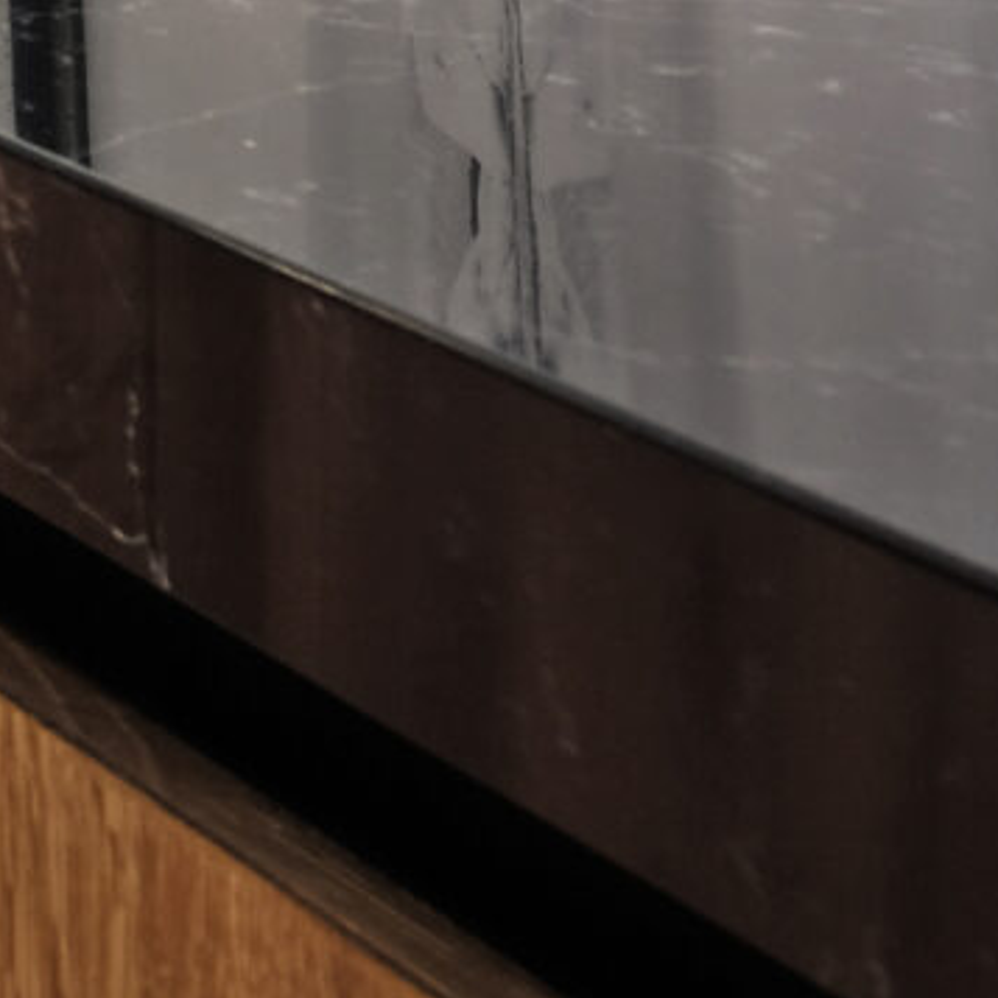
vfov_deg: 11.8
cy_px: -904
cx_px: -2225
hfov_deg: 9.4
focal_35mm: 134
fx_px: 4371
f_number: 8
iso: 200
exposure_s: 1/4
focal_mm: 14.5
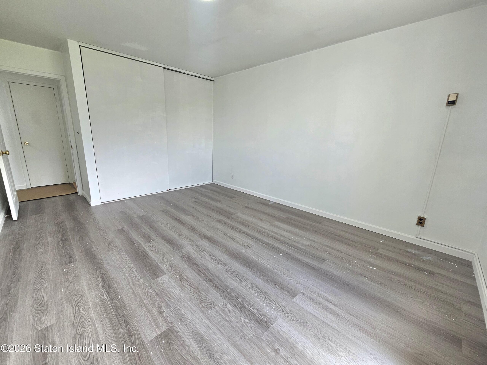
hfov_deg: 106.2
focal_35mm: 13
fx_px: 183
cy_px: 182
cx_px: 244
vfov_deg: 89.9
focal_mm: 2.2
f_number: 2.2
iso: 80
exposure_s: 1/120
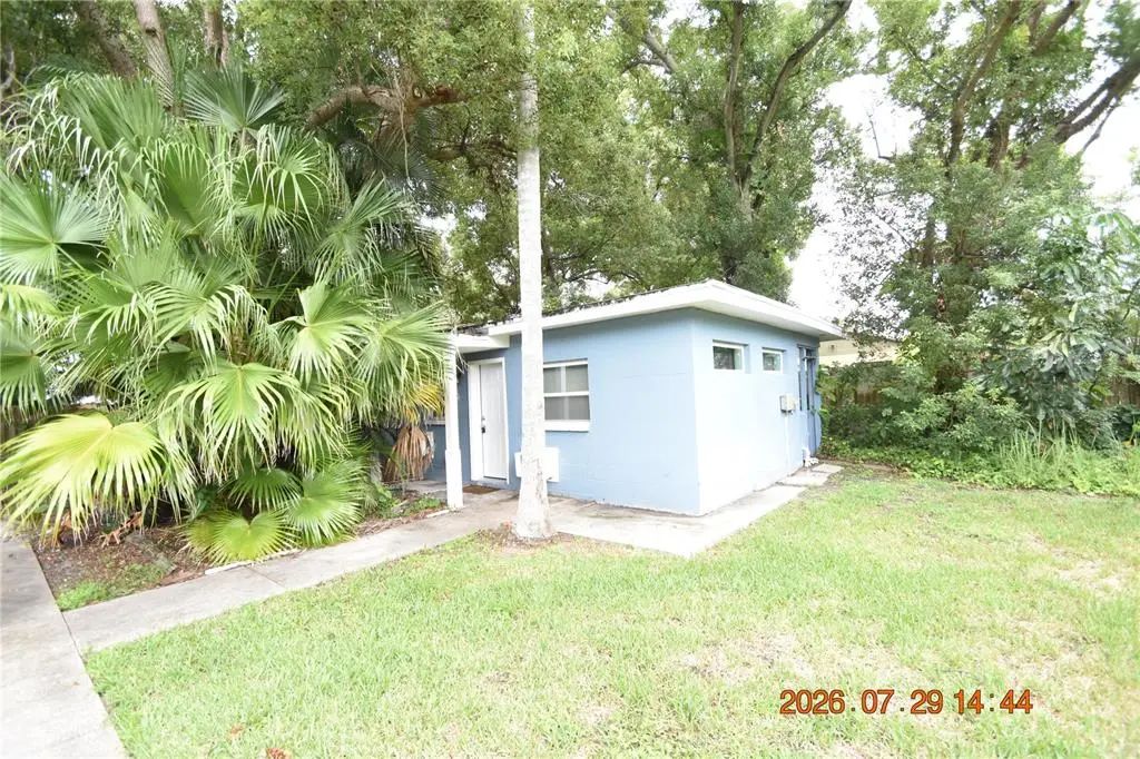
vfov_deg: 77.3
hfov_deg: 100.4
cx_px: 570
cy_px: 380
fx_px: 475
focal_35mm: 15
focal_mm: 10
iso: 800
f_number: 3.5
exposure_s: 1/500
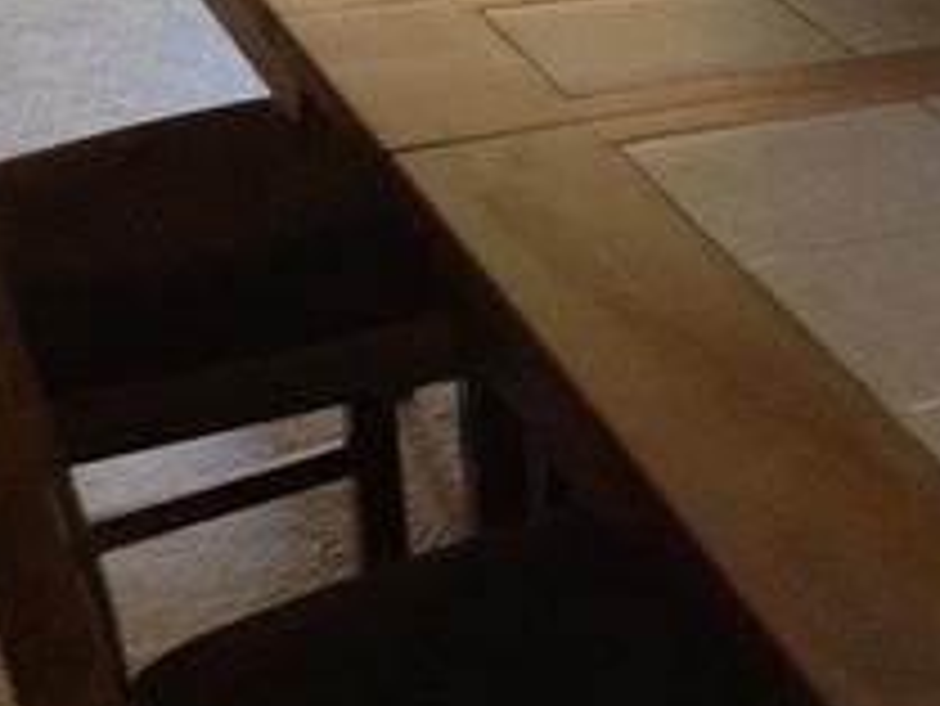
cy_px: -259
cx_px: 1196
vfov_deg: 13.6
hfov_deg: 17.8
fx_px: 2826
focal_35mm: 104
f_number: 2.4
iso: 400
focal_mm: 4.28
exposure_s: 1/20
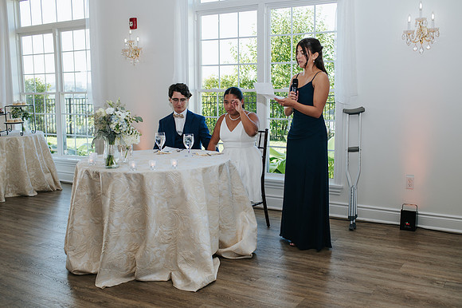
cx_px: 232
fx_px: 500
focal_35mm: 39
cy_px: 169
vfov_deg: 34.1
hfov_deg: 49.6
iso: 250
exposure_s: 1/200
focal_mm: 35
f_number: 3.2
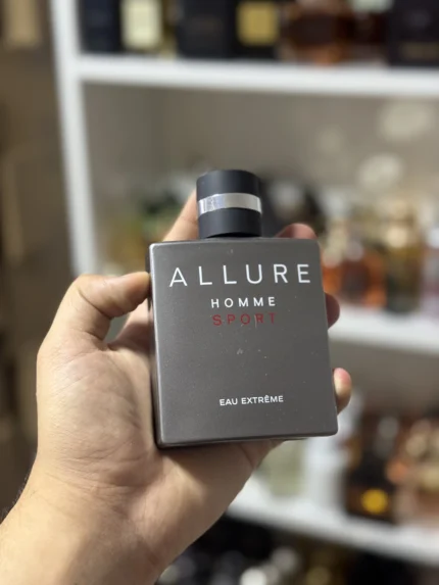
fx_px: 811
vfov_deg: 39.6
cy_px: 292
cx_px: 220
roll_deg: +0.0
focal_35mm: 48
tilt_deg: -22.9
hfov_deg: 30.3
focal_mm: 6.76
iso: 200
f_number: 1.78
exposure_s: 1/50
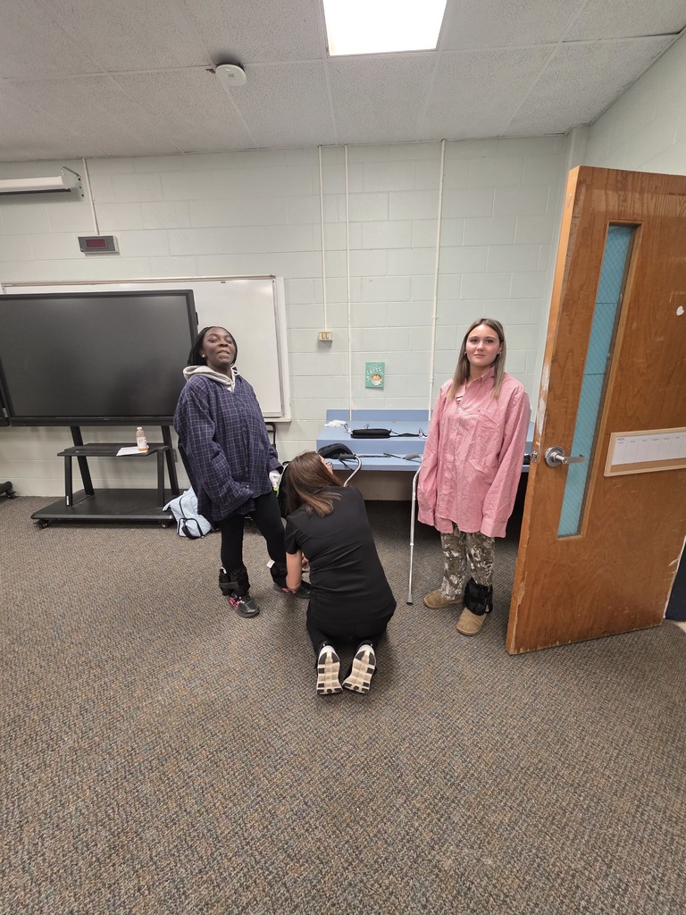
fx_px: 344
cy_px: 458
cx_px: 343
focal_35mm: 13
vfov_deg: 106.2
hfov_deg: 89.9
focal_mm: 2.2
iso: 320
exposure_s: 1/60
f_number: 1.9
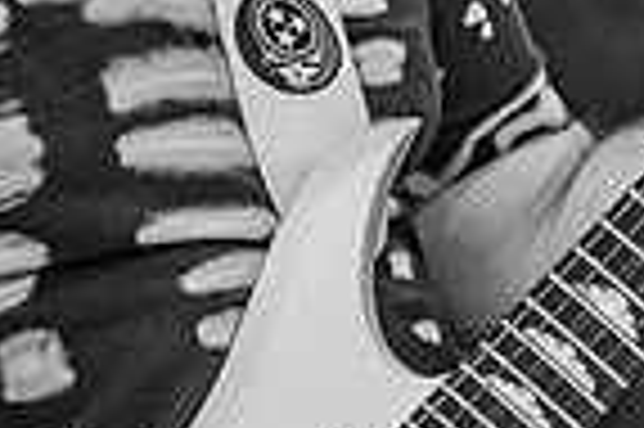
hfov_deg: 3.9
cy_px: -146
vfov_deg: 2.6
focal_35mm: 528
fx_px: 9434
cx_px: 1009
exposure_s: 1/250
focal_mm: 130
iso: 3200
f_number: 5
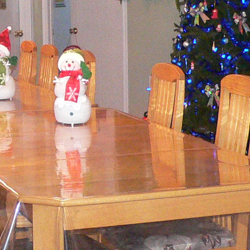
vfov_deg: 16.5
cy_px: 57
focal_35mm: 105
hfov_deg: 16.1
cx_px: -31
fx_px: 858
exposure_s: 1/60
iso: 400
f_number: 2.8
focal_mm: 4.6
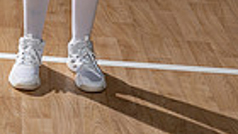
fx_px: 954
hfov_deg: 14.2
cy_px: -246
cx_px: 78
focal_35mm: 151
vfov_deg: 7.3
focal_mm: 45
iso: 100
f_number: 8
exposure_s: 1/250
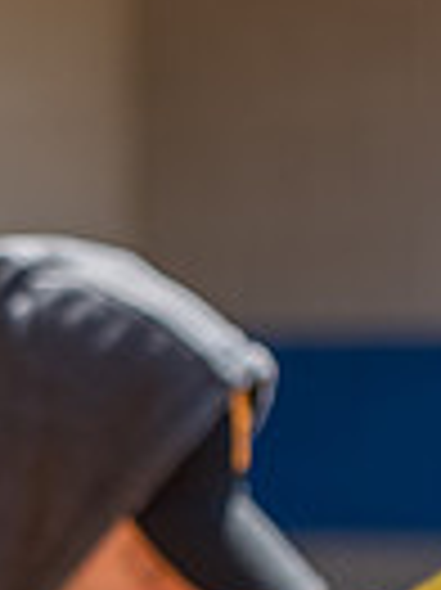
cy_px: 439
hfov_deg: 4.8
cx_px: -576
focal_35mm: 299
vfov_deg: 6.6
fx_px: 5087
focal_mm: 70
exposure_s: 1/800
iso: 80
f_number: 2.8
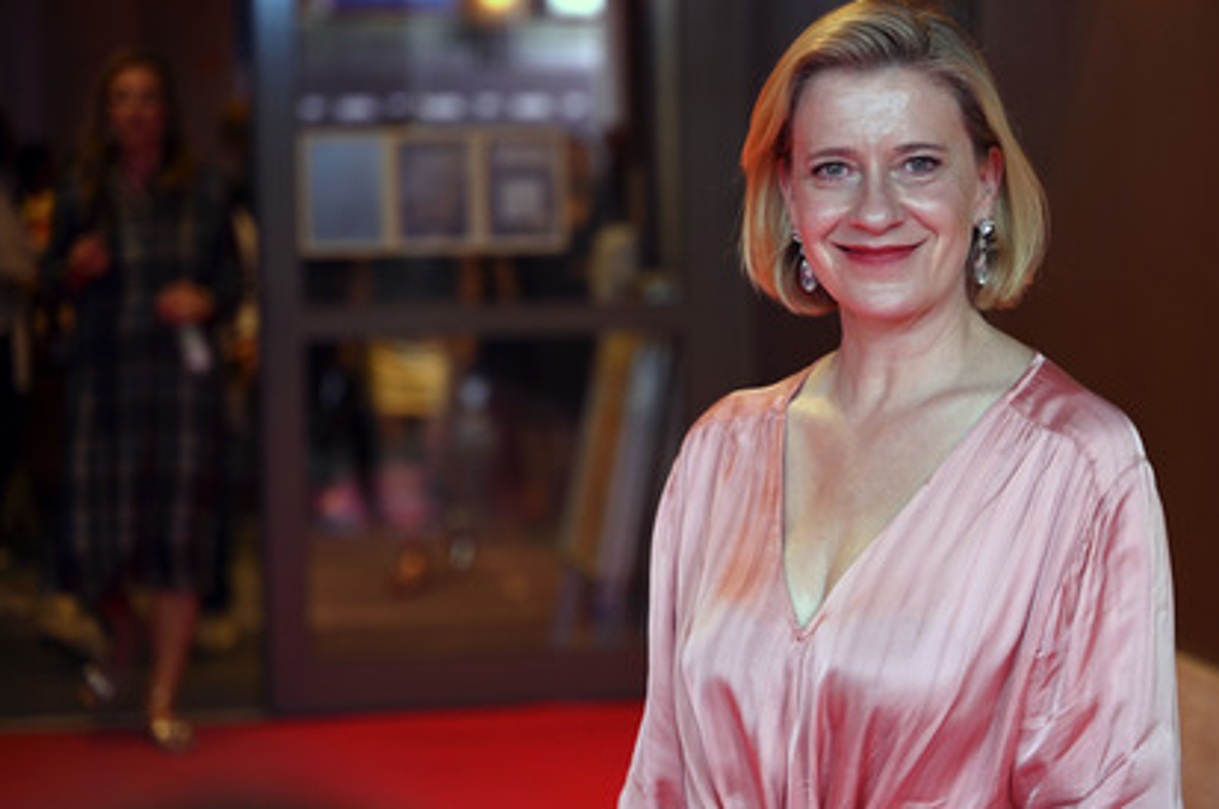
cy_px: 393
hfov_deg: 24.8
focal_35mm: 82
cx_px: 654
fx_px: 2772
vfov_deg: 16.6
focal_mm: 75
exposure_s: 1/125
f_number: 2.8
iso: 800
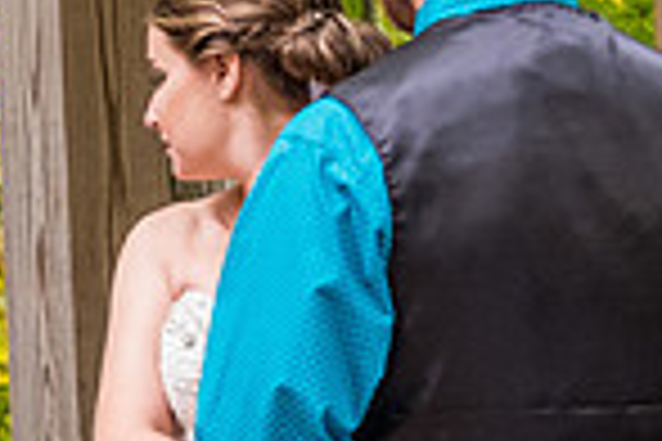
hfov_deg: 6.3
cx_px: -558
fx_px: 5866
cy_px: 349
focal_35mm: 319
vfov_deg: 4.3
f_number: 4
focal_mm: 54.1
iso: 1600
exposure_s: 1/200
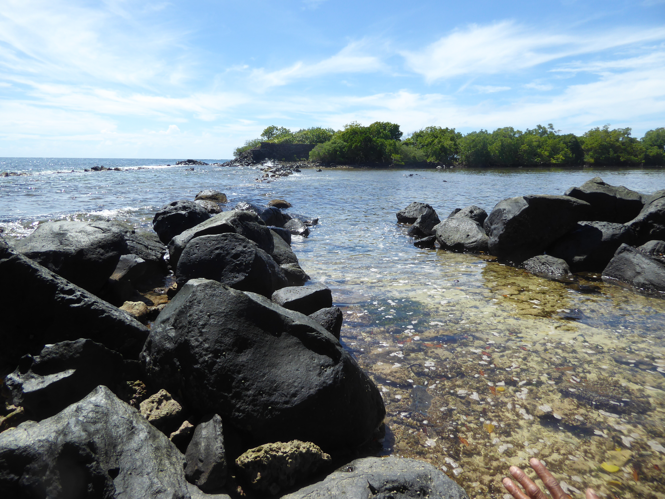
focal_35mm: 25
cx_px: 332
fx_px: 480
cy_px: 250
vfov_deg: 54.9
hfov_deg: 69.4
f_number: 3.3
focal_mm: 4.3
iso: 80
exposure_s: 1/800
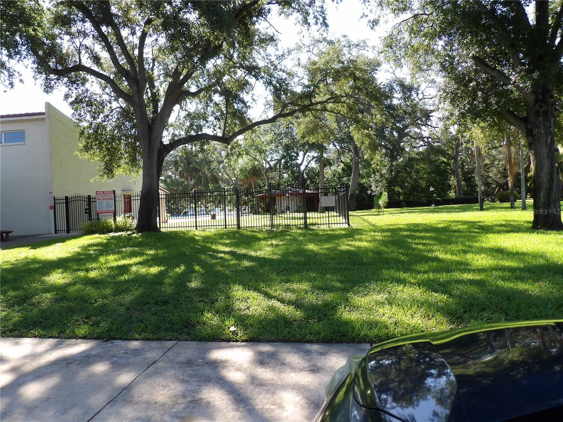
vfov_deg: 56.8
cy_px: 211
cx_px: 282
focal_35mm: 24
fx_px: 390
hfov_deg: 71.6
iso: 100
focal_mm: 4.3
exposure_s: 1/238
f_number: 3.2
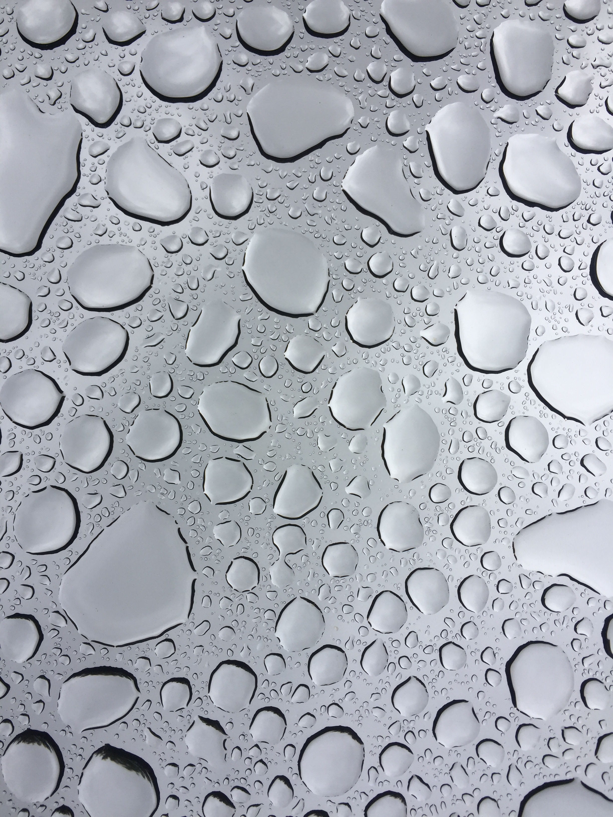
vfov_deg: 61.7
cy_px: 408
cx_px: 306
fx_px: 685
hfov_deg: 48.2
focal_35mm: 29
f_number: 2.2
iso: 32
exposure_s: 1/153
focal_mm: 4.15
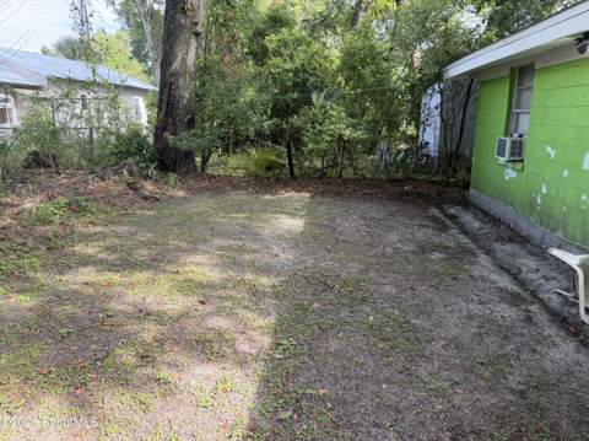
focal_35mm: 24
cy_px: 220
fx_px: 408
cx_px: 294
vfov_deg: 56.7
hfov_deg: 71.7
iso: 80
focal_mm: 6.76
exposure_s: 1/251
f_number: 1.78
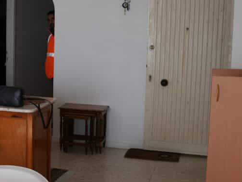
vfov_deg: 21.9
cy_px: 75
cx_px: 30
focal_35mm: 67
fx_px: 468
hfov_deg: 28.0
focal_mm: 17
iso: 100
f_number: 4
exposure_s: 1/160
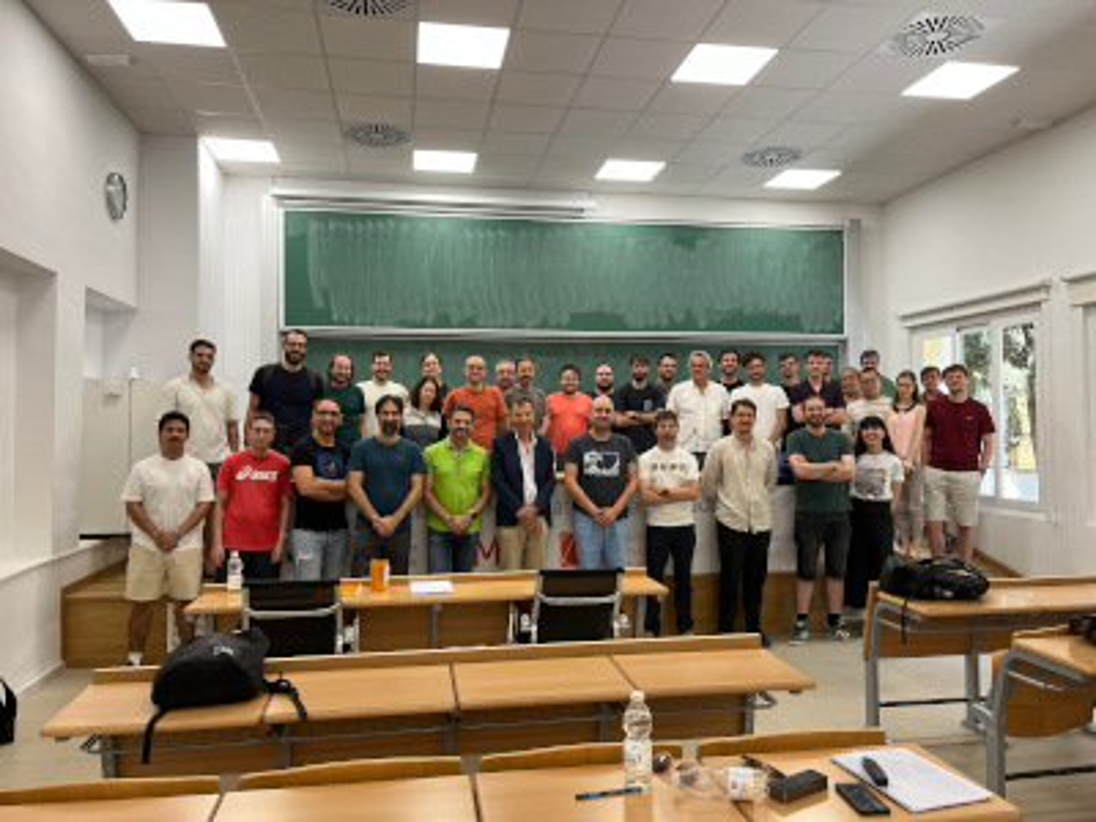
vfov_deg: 53.1
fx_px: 823
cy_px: 411
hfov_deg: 67.3
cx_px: 548
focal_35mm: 26
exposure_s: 1/100
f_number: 1.6
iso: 100
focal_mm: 5.1
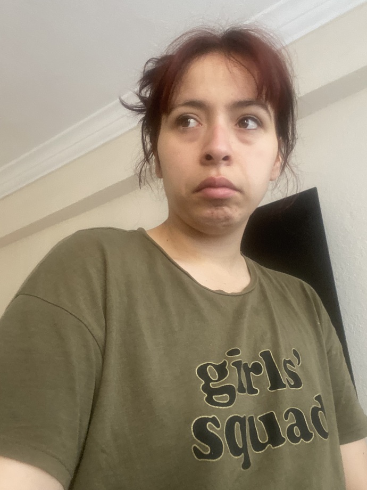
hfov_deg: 46.8
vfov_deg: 60.0
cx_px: 184
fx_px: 424
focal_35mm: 30
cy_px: 245
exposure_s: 1/50
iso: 400
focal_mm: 2.71
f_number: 2.2
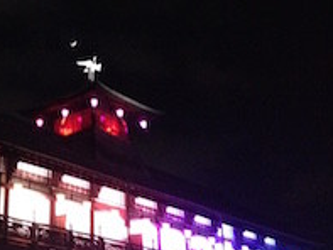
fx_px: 683
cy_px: 118
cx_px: 71
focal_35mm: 71
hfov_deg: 26.9
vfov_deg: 20.7
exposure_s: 1/15
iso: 800
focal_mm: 4.28
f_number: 2.4
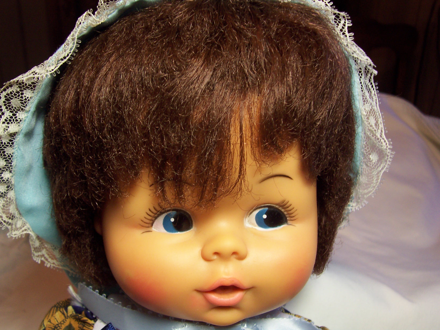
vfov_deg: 38.7
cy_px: 165
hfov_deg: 50.1
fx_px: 470
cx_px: 220
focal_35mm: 37
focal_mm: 5.6
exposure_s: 1/30
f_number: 2.8
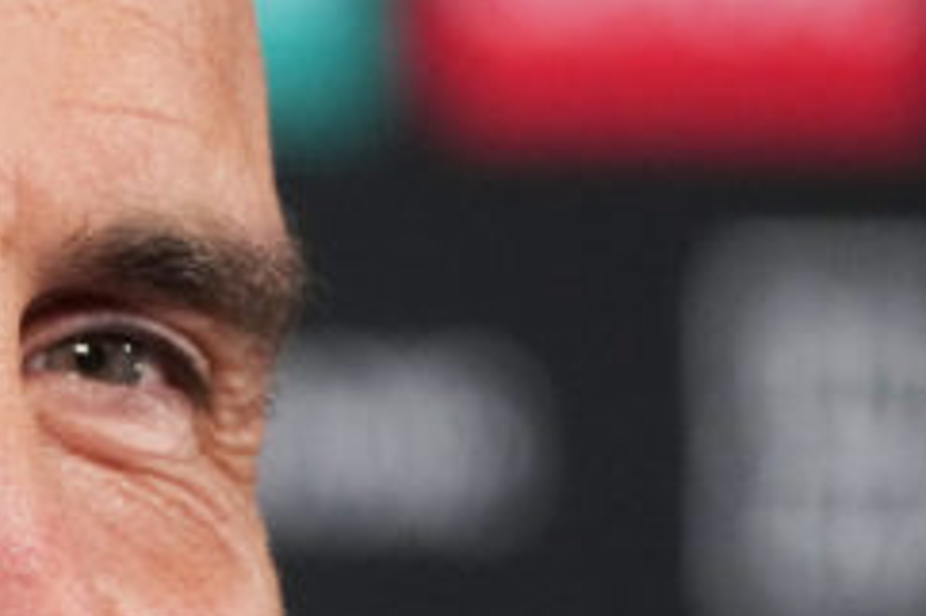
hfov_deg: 0.8
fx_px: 65339
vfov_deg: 0.5
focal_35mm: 2542
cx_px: -459
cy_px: 599
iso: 4000
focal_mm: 600
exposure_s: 1/800
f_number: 6.3
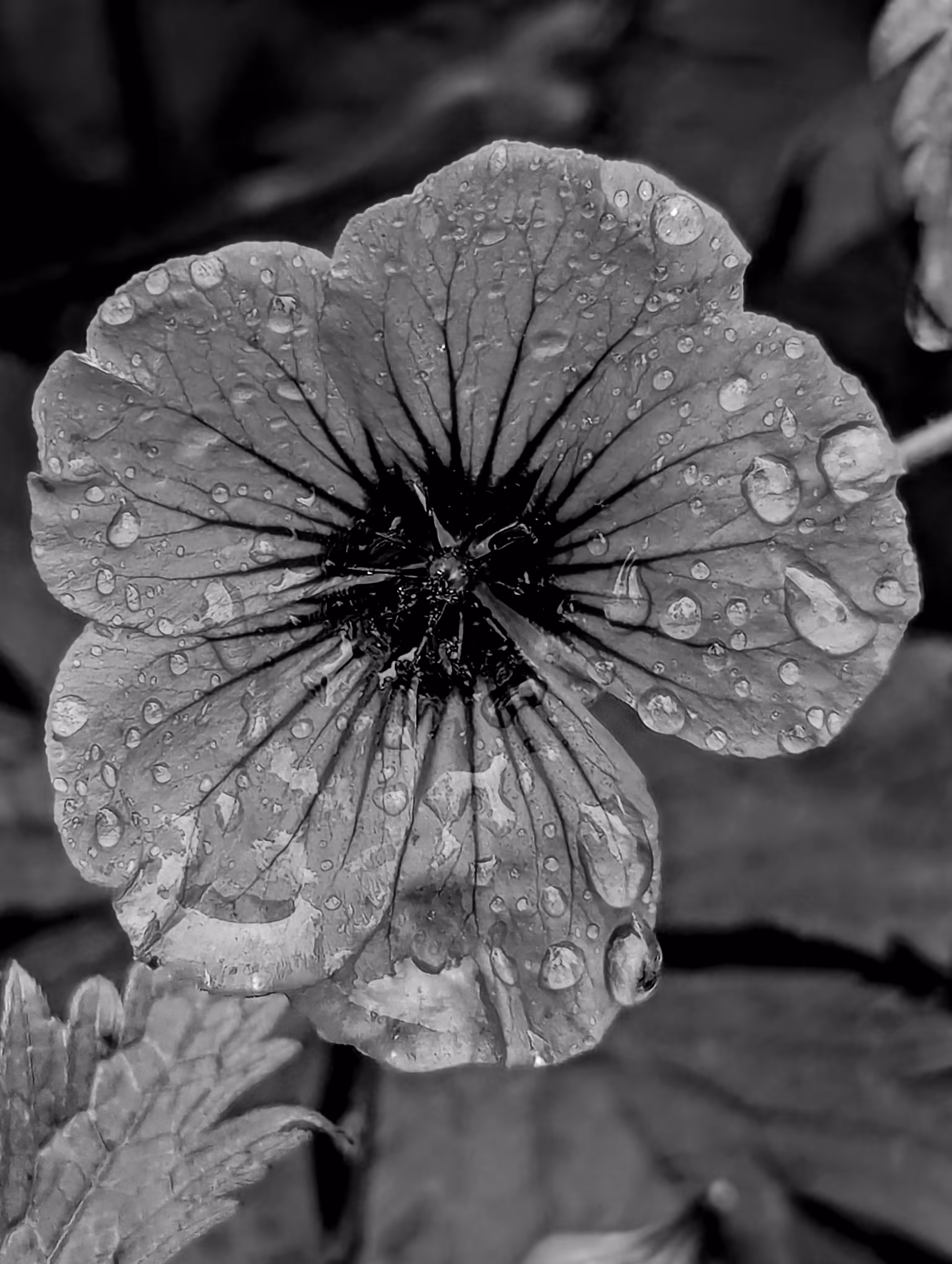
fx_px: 878
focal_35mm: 24
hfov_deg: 56.9
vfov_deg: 71.5
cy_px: 632
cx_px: 476
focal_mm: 6.81
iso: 65
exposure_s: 1/200
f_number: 1.9
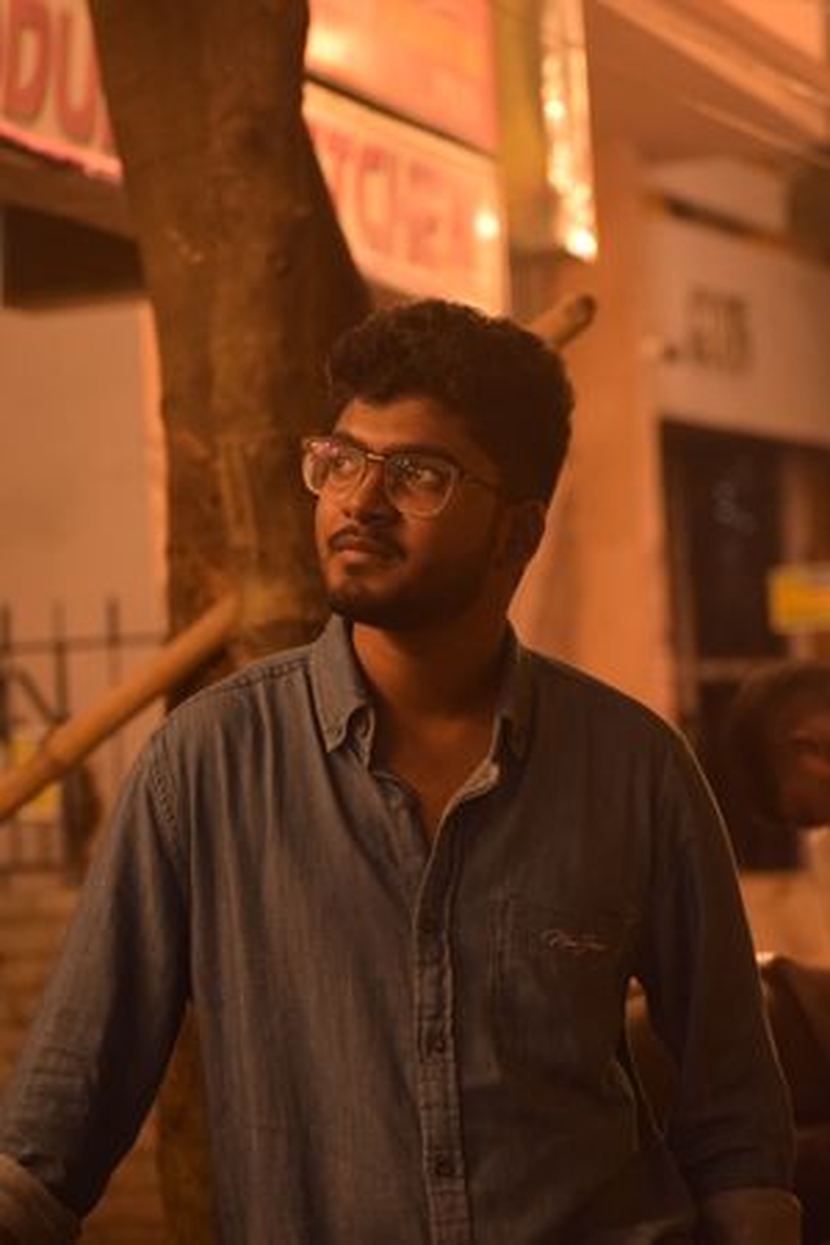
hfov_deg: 9.6
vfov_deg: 14.4
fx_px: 4928
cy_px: 622
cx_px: 415
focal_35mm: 142
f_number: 4.8
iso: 1000
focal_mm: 95
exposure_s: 1/50
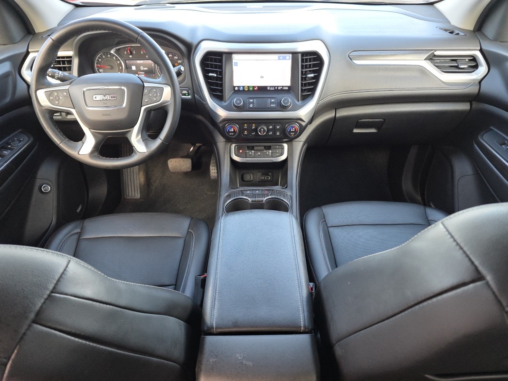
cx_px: 254
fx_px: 338
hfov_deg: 73.9
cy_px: 190
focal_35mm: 23
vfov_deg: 58.9
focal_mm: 6.3
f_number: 1.7
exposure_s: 1/180
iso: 200
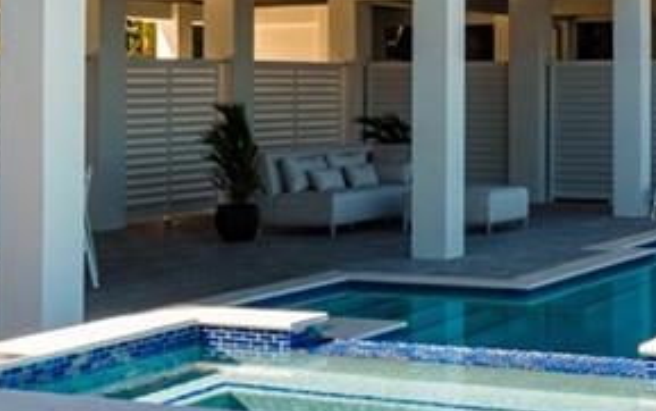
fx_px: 1474
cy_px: -213
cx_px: 527
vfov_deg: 14.7
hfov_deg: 24.7
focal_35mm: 82
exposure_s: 1/160
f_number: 11
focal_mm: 14.6
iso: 125
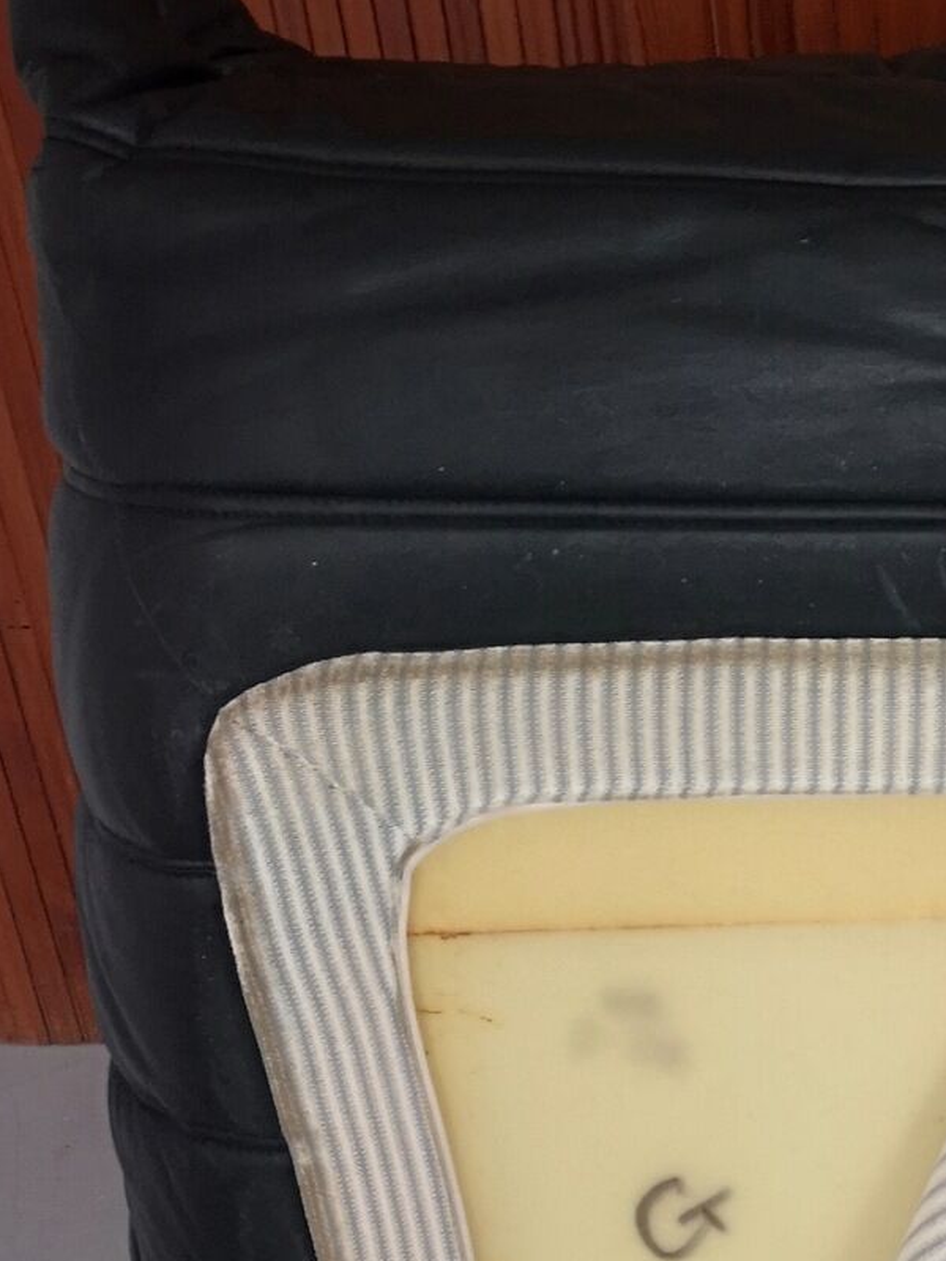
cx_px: 1145
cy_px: 857
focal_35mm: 85
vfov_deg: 22.9
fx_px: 3097
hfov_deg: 16.6
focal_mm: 3.95
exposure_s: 1/33.3
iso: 125
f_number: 1.8
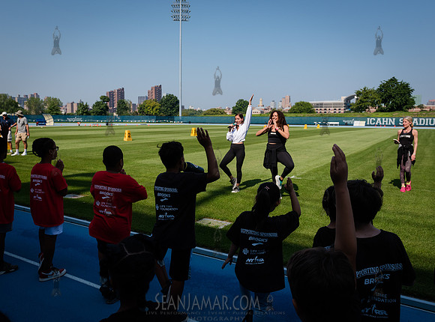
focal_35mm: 28
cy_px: 149
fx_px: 355
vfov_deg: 48.8
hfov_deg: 63.0
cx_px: 210
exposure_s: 1/1600
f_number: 5.6
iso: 400
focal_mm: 24
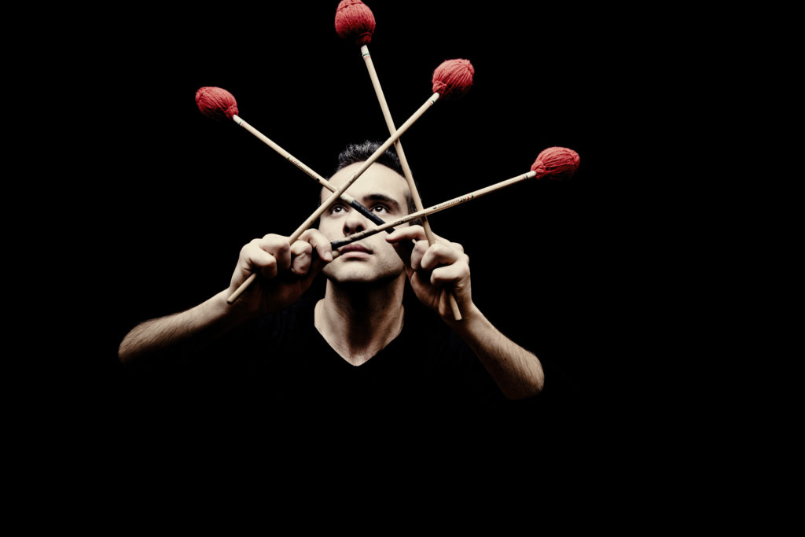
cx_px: 402
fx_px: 783
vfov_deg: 37.9
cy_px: 268
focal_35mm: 35
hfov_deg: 54.4
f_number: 9
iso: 640
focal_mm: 35
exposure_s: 1/160
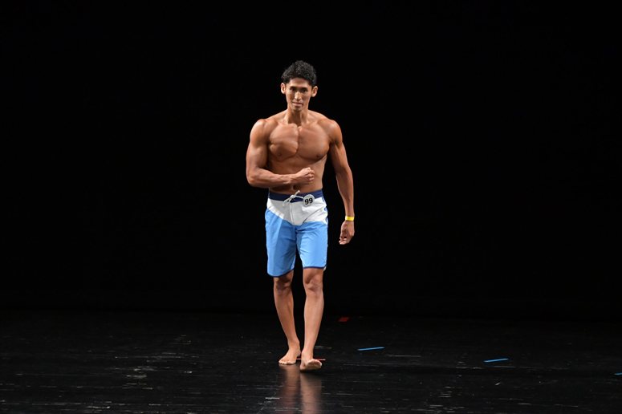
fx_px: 4404
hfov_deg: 8.1
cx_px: 311
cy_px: 207
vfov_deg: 5.4
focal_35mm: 255
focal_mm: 170
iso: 3200
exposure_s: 1/400
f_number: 5.6
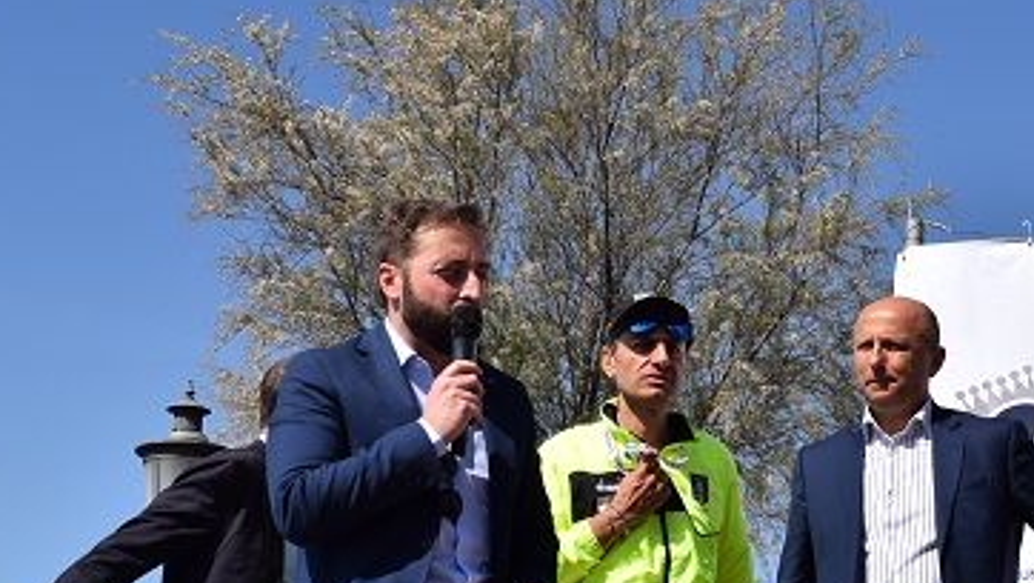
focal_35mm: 64
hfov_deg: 32.4
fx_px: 1753
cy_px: 456
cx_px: 740
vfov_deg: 18.7
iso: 200
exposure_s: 1/500
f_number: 11
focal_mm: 23
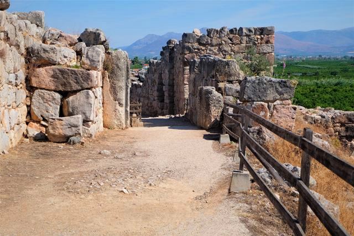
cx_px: 177
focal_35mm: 51
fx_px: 502
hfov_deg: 38.9
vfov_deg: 26.5
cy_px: 118
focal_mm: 34
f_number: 5
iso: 400
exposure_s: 1/2400
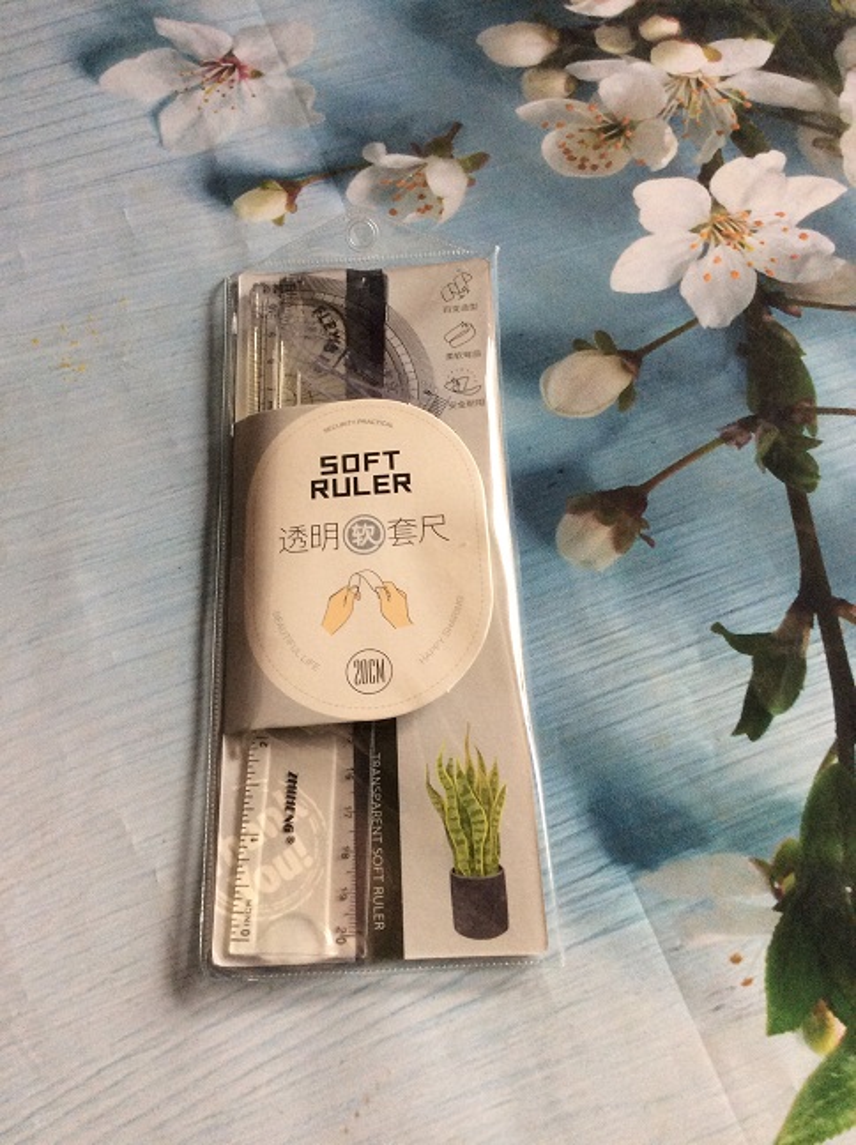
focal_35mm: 32
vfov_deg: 56.9
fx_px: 1058
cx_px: 428
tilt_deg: -66.4
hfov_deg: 44.1
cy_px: 572
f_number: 2.4
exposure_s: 1/25
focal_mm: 3.3
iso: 100
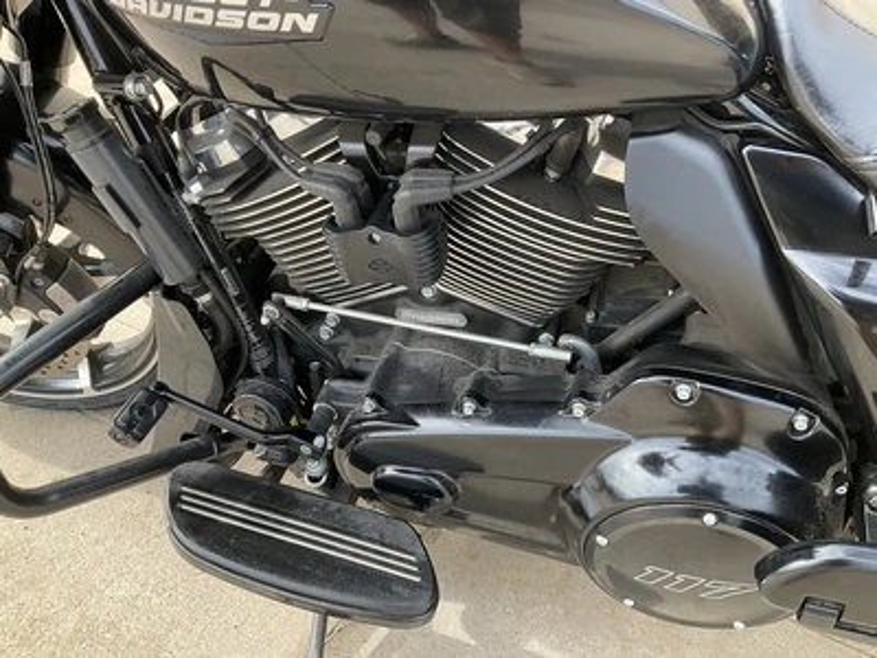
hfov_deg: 61.7
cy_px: 329
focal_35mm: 29
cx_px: 438
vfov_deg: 48.2
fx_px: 735
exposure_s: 1/185
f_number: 1.8
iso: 25
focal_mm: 3
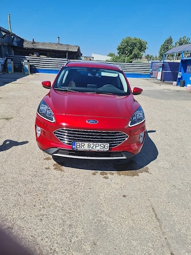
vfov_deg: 67.3
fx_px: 191
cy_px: 128
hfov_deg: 53.1
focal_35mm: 26
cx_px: 96
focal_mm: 5.4
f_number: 1.8
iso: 50
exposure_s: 1/2500
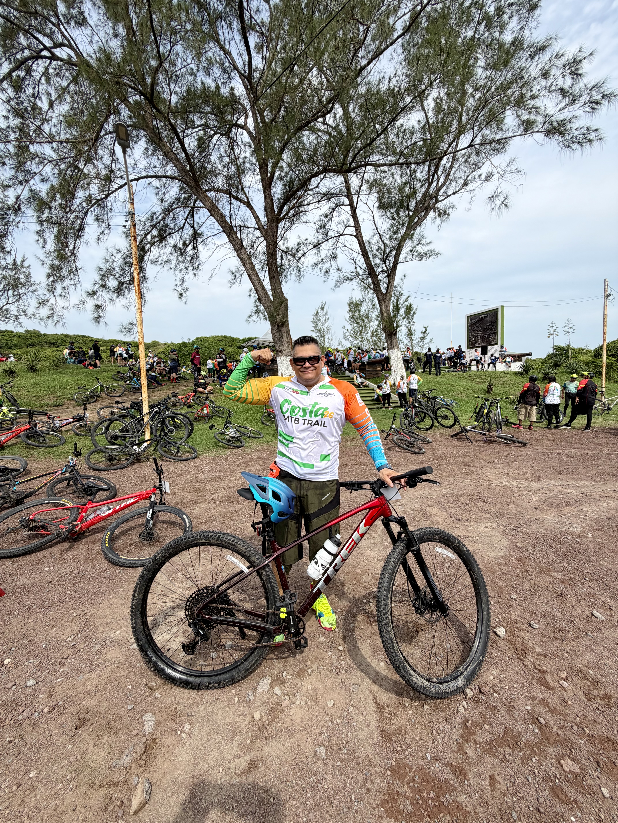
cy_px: 412
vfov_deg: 102.1
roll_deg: +1.4
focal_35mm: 14
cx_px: 309
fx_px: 333
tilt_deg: -3.1
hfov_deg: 85.7
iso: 20
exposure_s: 1/770
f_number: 2.2
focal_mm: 2.22
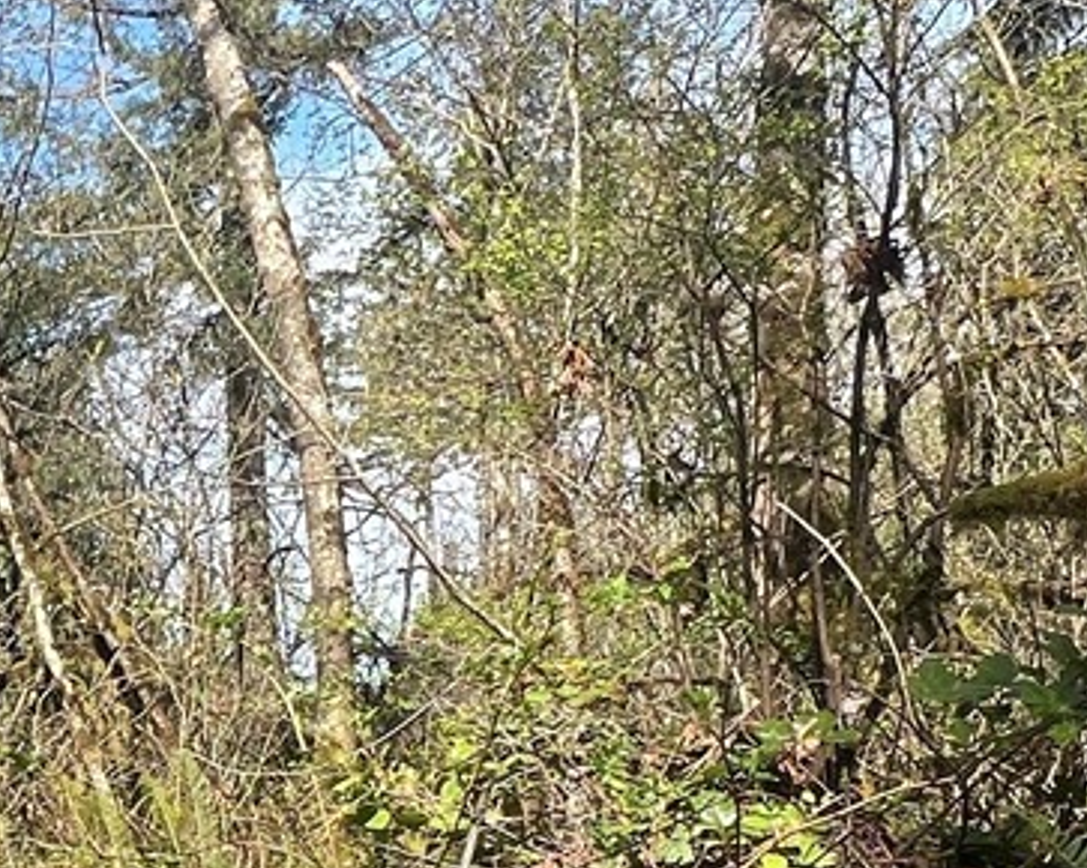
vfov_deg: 26.0
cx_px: -213
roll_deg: +0.3
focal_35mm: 56
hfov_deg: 29.1
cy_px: 820
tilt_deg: +0.7
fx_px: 1801
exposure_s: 1/506
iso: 32
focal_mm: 1.57
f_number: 1.8
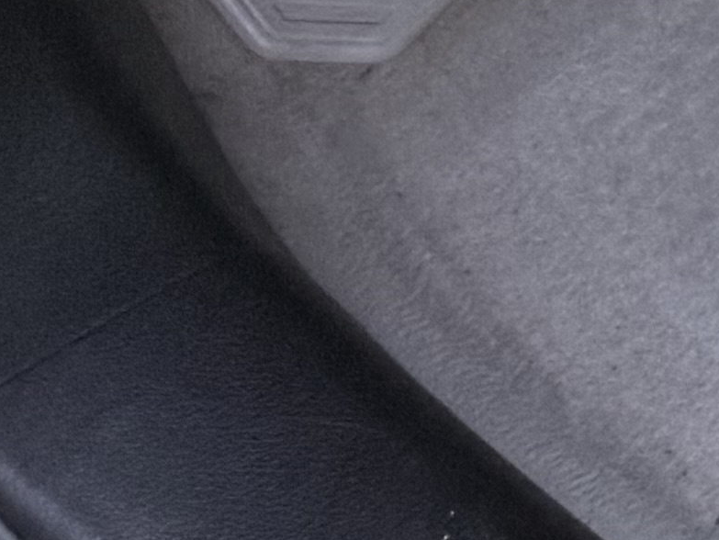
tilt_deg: -31.7
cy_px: -1407
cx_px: 2553
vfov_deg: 7.0
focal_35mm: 175
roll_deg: -4.1
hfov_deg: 8.3
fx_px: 3637
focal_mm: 6.76
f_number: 1.78
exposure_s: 1/60
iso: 250
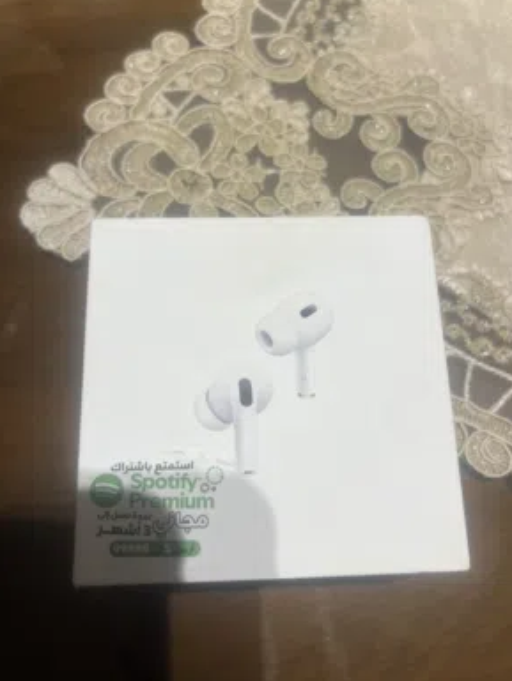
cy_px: 331
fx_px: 532
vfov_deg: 65.3
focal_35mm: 27
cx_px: 262
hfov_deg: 51.4
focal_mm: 5.7
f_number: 1.5
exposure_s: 1/100
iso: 40
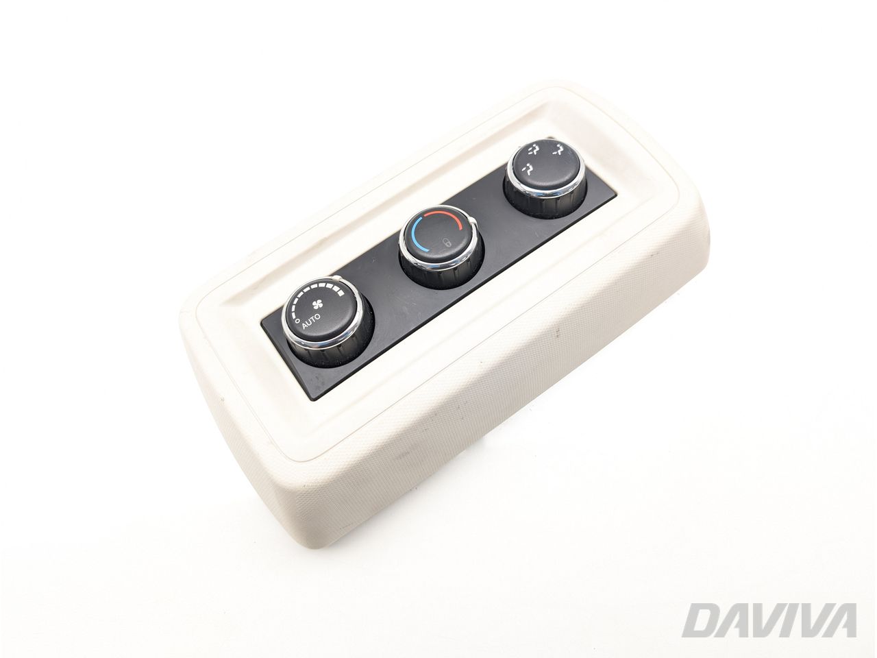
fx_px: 608
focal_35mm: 24
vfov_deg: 56.8
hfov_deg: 71.6
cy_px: 329
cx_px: 438
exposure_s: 1/90
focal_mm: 6.9
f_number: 1.68
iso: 40
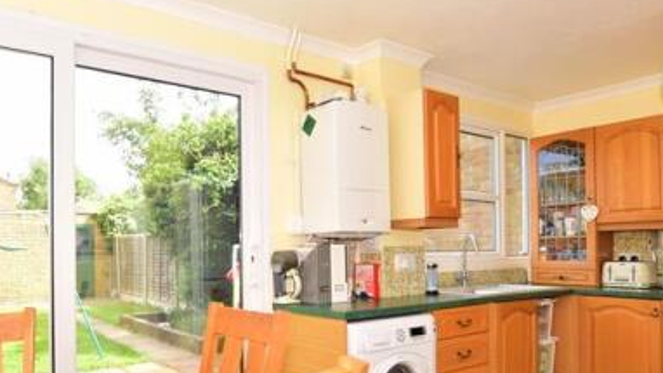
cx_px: 278
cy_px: 242
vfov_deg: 42.5
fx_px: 475
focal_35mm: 27
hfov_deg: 69.4
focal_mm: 10
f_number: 5.6
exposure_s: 1/125
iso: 200
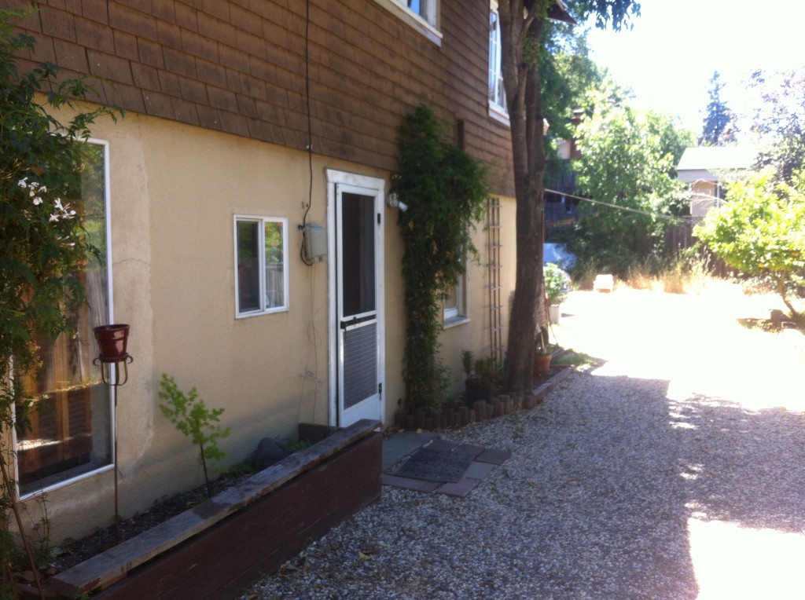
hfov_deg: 52.7
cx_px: 402
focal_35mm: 35
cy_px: 300
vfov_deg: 40.6
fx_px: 812
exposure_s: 1/129
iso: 80
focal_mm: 3.85
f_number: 2.8
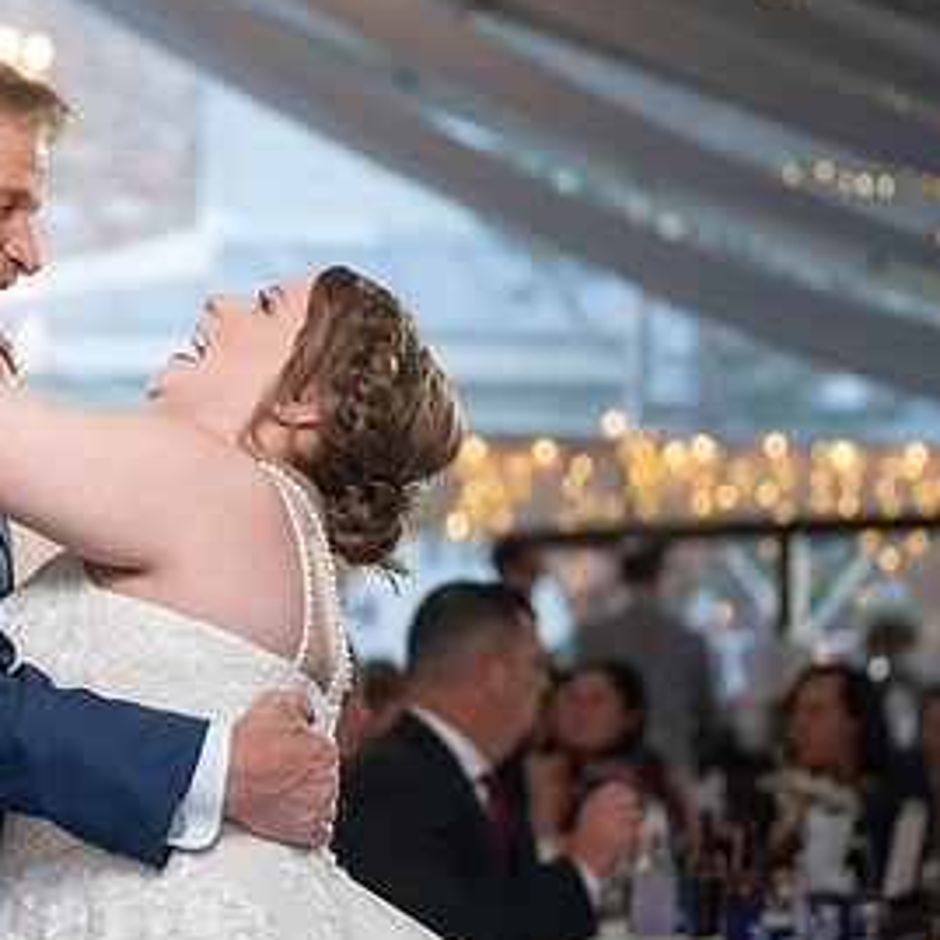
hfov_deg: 10.1
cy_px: 448
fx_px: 5223
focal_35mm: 170
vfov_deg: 10.3
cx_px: -213
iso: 500
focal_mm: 73
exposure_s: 1/250
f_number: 2.8
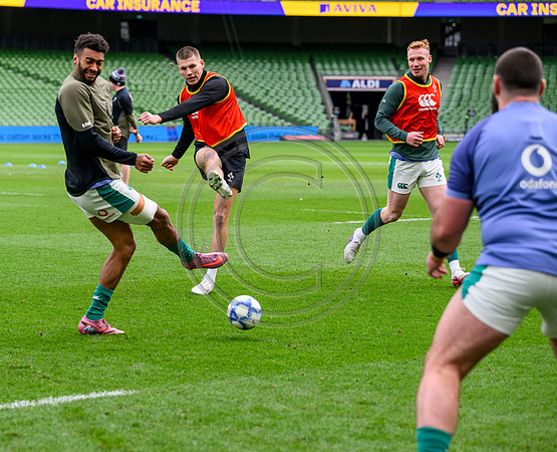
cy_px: 211
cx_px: 189
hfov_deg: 13.3
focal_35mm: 144
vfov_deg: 10.8
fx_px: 2380
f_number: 4
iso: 500
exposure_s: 1/1600
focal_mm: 115
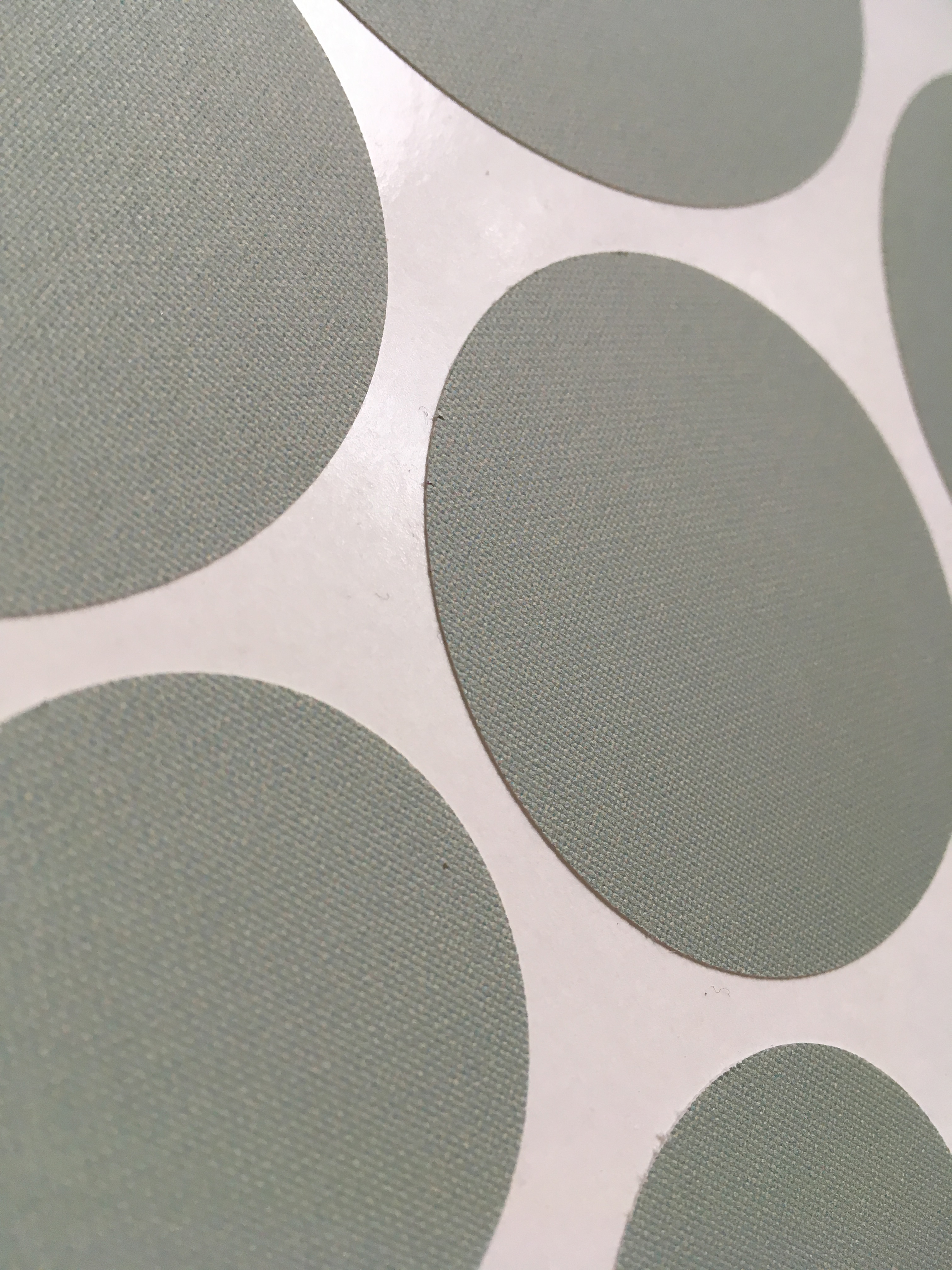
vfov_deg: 61.7
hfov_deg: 48.2
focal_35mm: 29
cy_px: 635
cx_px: 476
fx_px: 1063
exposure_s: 1/33
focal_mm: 4.15
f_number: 2.2
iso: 32
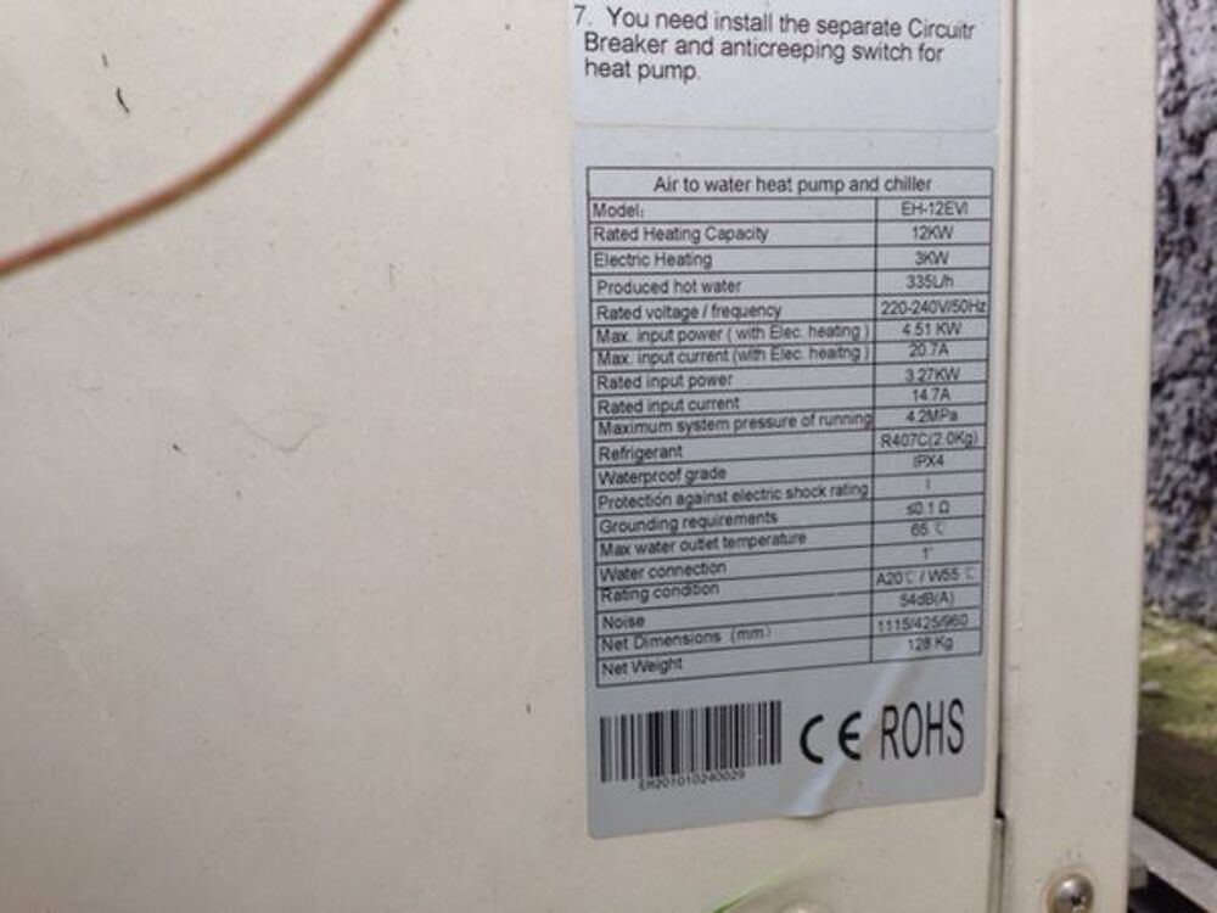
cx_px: 608
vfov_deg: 42.9
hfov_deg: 55.4
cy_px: 456
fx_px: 1160
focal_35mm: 33
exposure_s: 1/60
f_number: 2.4
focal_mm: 4.12
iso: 50
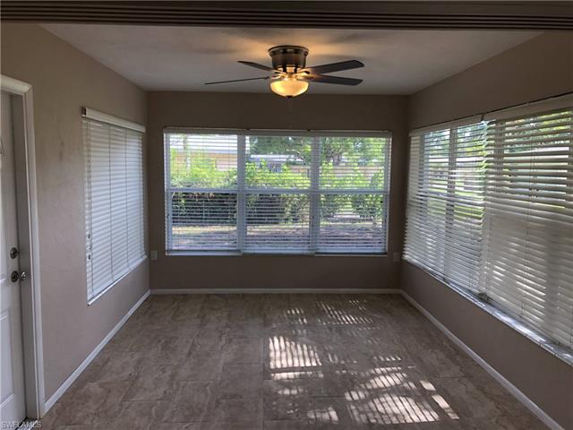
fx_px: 463
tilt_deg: -5.6
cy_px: 215
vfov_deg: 49.7
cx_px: 286
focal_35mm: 28
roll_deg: -1.3
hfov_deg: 63.4
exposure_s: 1/120
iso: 25
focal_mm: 4
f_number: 1.8
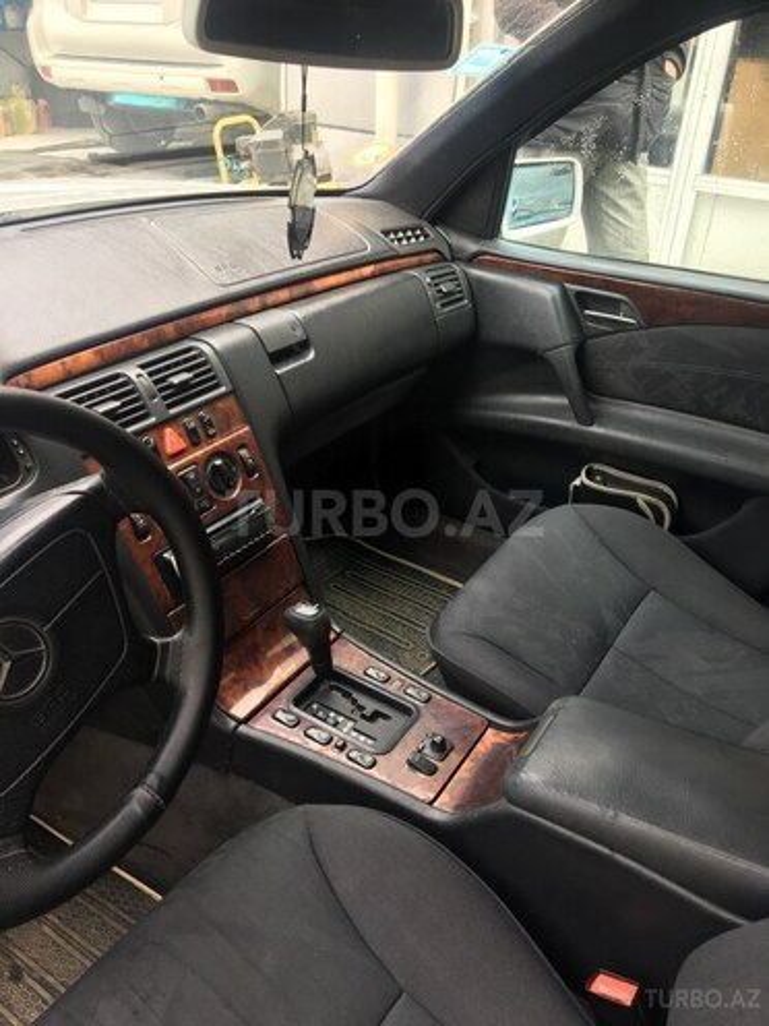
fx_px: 859
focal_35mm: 29
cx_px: 384
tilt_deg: -26.3
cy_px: 513
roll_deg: -4.1
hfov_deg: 48.2
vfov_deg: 61.7
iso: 40
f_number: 2.2
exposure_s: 1/100
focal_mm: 4.15
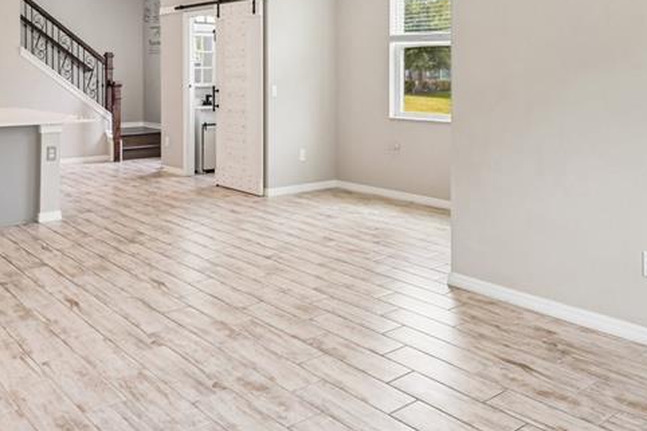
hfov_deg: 55.6
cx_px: 277
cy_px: 75
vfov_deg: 37.2
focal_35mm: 34
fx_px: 611
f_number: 8
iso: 400
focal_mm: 16
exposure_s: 1/40
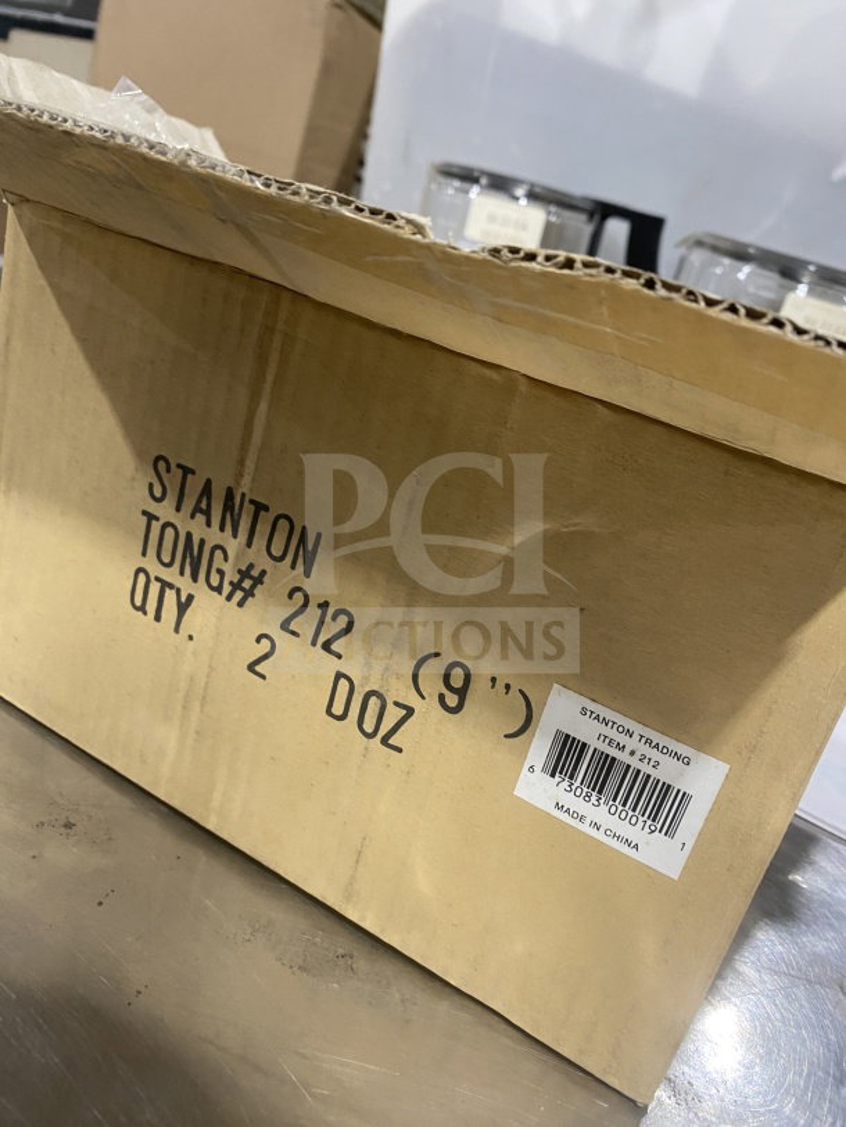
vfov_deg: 67.3
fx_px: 847
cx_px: 423
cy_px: 564
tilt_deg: -18.1
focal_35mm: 26
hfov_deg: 53.1
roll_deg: -15.2
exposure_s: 1/60
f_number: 1.8
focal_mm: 4.25
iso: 160
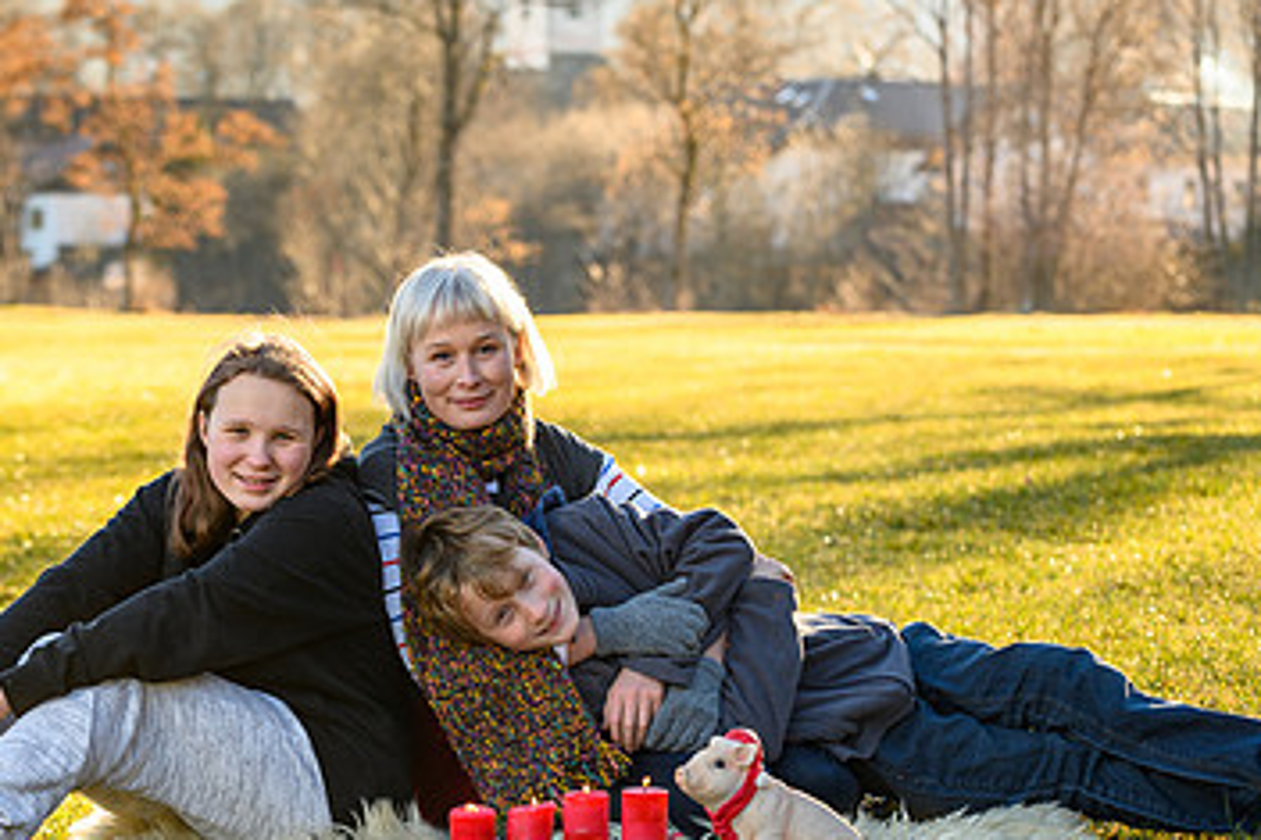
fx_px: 5462
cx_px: 607
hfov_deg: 13.2
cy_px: 475
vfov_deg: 8.8
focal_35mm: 156
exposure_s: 1/125
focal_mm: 95
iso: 100
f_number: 5.6
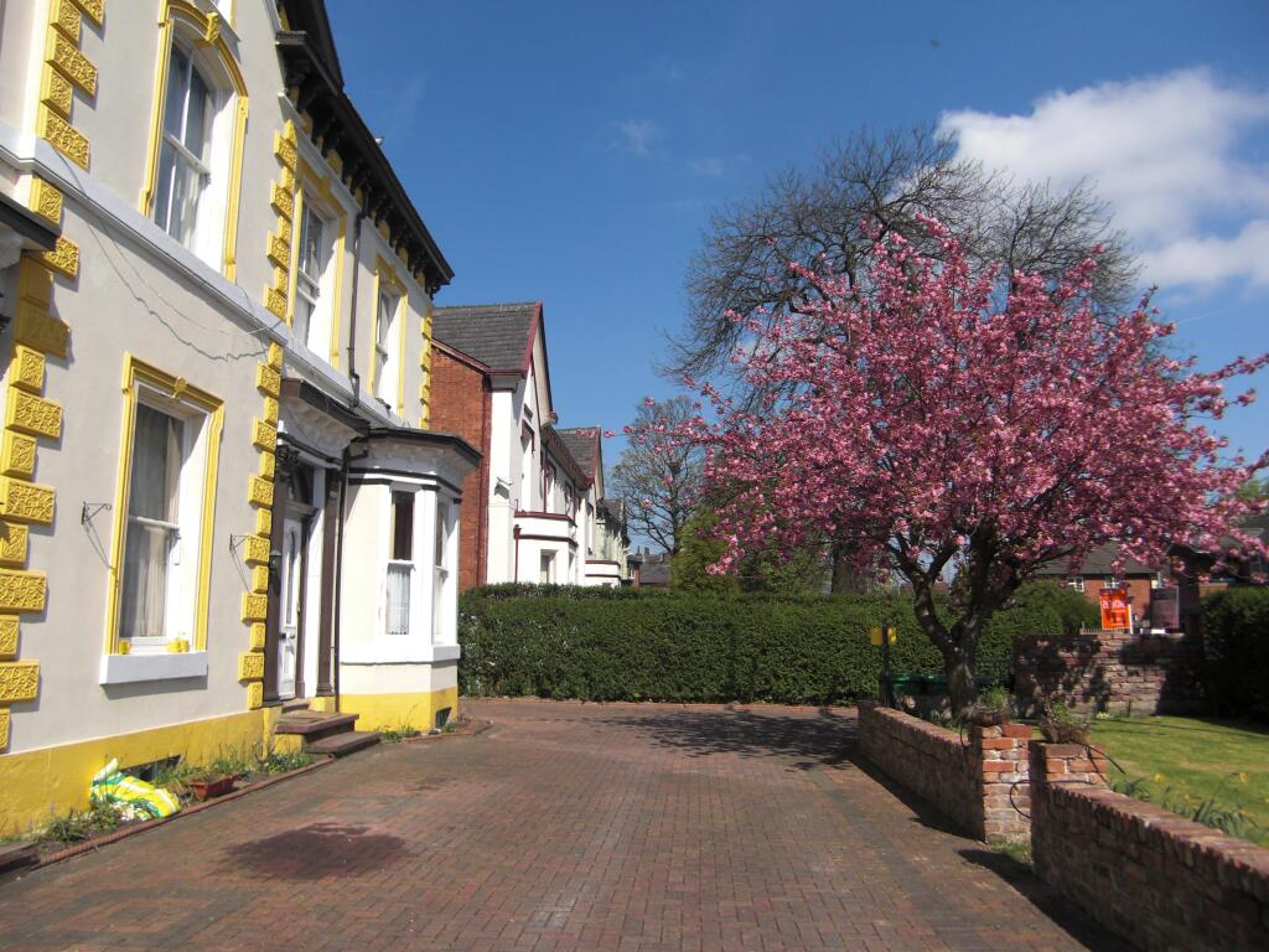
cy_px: 476
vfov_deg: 49.7
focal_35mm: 28
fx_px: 1026
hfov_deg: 63.4
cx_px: 634
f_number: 7
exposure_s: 1/250
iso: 50
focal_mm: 4.9
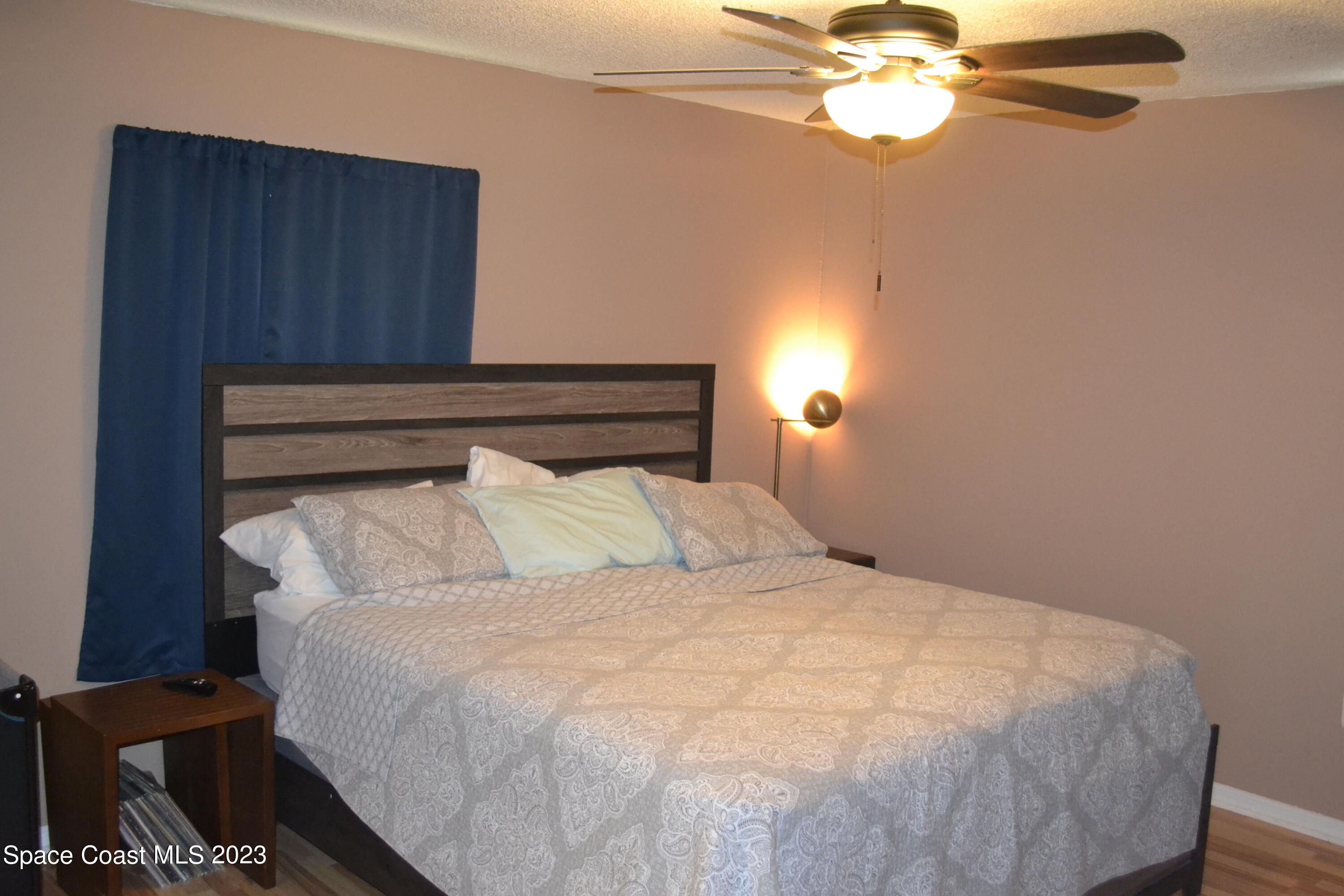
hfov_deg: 57.2
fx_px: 1232
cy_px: 448
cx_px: 672
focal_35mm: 33
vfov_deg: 40.0
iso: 2800
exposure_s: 1/60
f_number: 3.8
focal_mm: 22
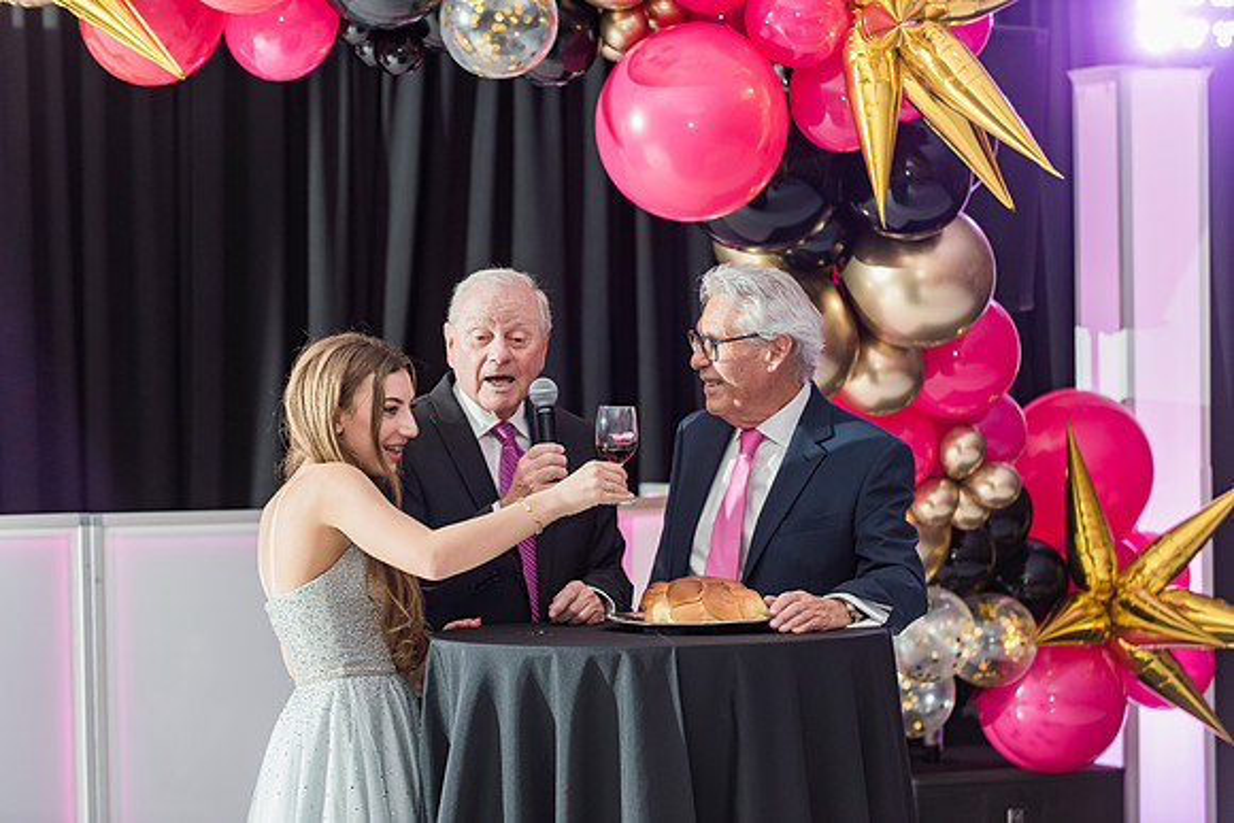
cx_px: 617
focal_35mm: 120
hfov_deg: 17.1
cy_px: 412
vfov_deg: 11.4
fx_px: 4114
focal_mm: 120
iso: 1000
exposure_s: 1/100
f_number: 4
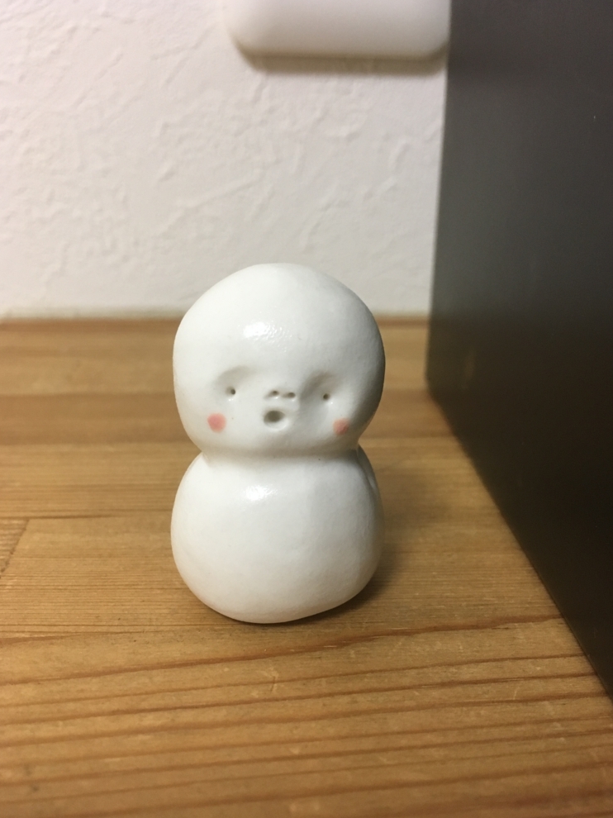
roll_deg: +0.4
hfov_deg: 46.8
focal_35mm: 30
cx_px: 305
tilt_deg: -18.8
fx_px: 709
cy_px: 399
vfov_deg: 60.0
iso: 125
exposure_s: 1/30
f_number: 2.2
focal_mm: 4.15
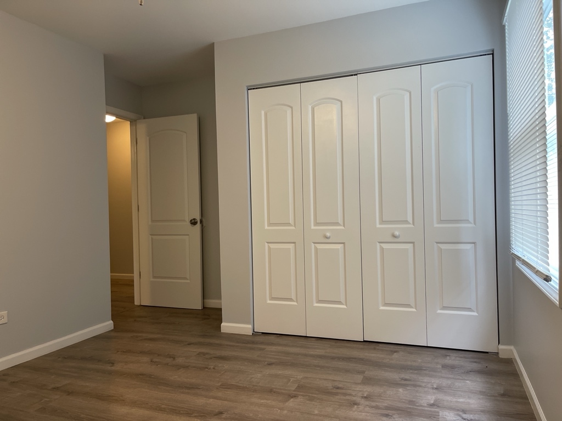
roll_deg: +0.9
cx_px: 281
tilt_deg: -0.4
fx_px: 422
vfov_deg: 53.1
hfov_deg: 67.3
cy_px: 210
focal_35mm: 26
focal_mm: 5.1
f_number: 1.6
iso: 160
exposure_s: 1/60
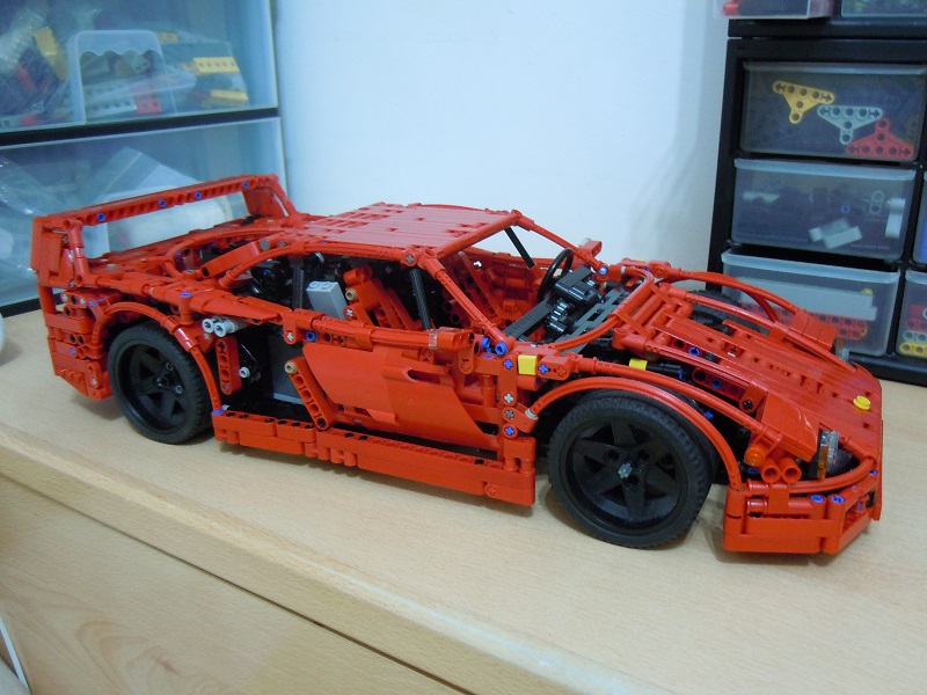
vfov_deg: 46.8
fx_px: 803
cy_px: 348
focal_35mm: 30
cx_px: 464
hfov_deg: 60.0
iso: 400
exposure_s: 1/6
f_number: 3.5
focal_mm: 5.4
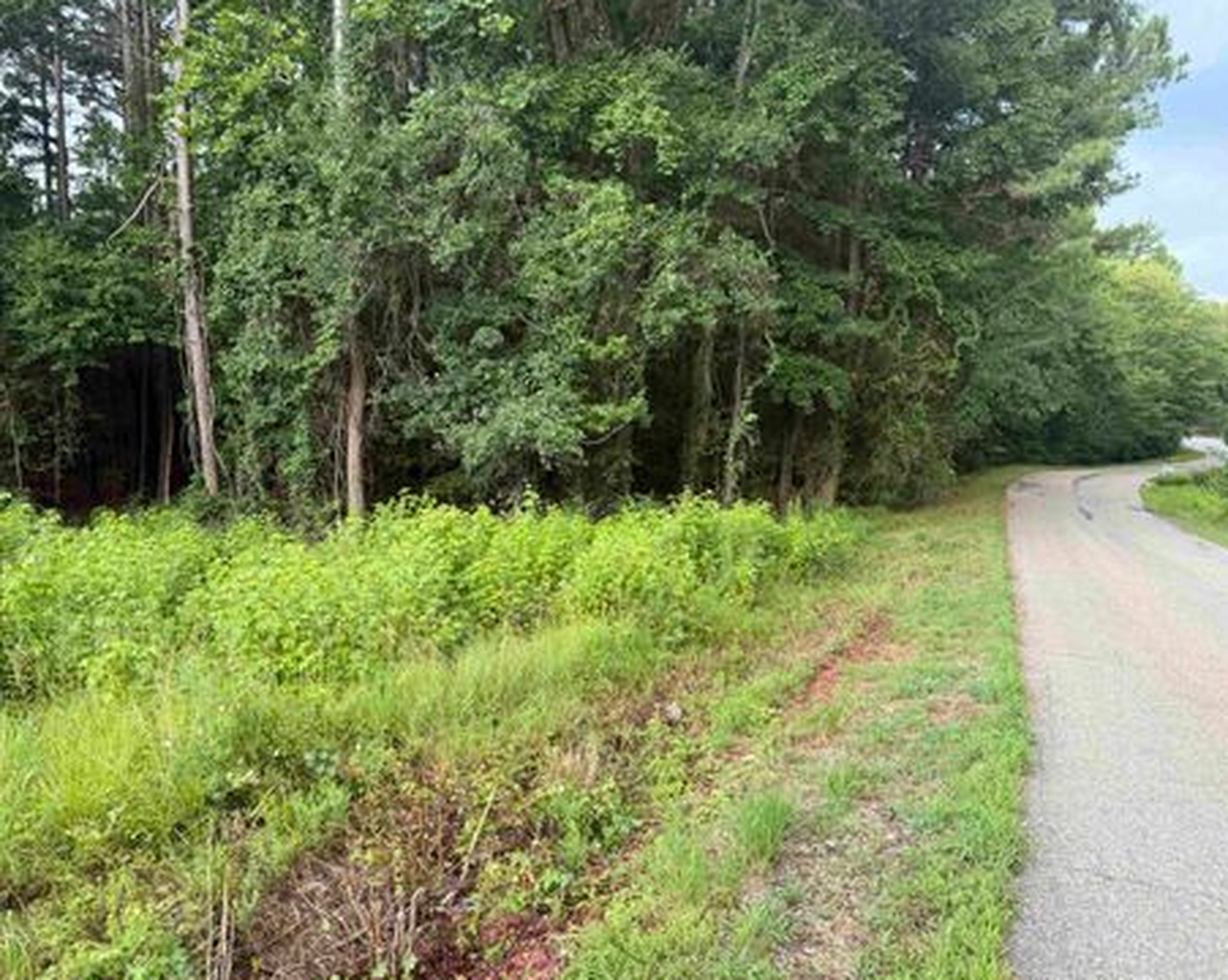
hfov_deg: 66.1
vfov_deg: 54.9
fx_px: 944
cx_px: 594
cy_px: 486
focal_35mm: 26
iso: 200
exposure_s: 1/60
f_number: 1.78
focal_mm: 6.76
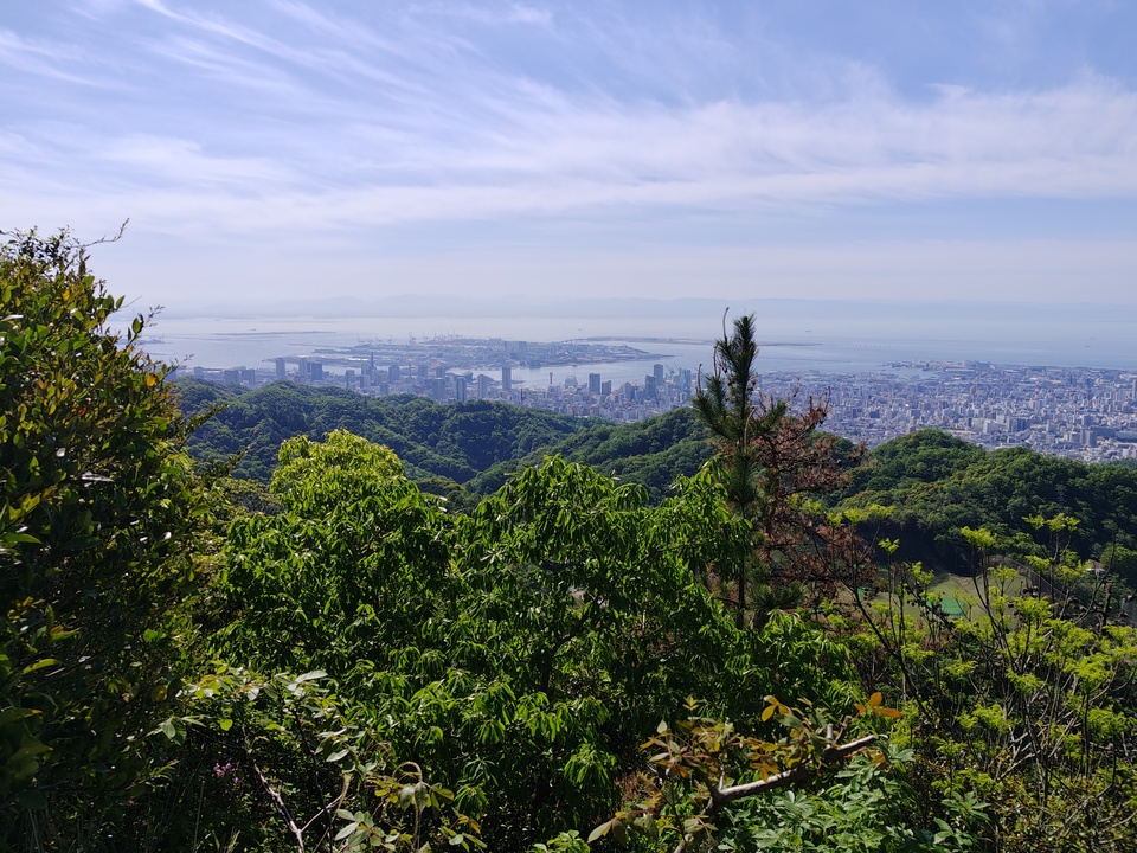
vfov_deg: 51.4
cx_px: 568
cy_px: 426
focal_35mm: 27
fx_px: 887
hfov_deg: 65.3
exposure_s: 1/2455
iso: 50
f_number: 1.88
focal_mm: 5.56
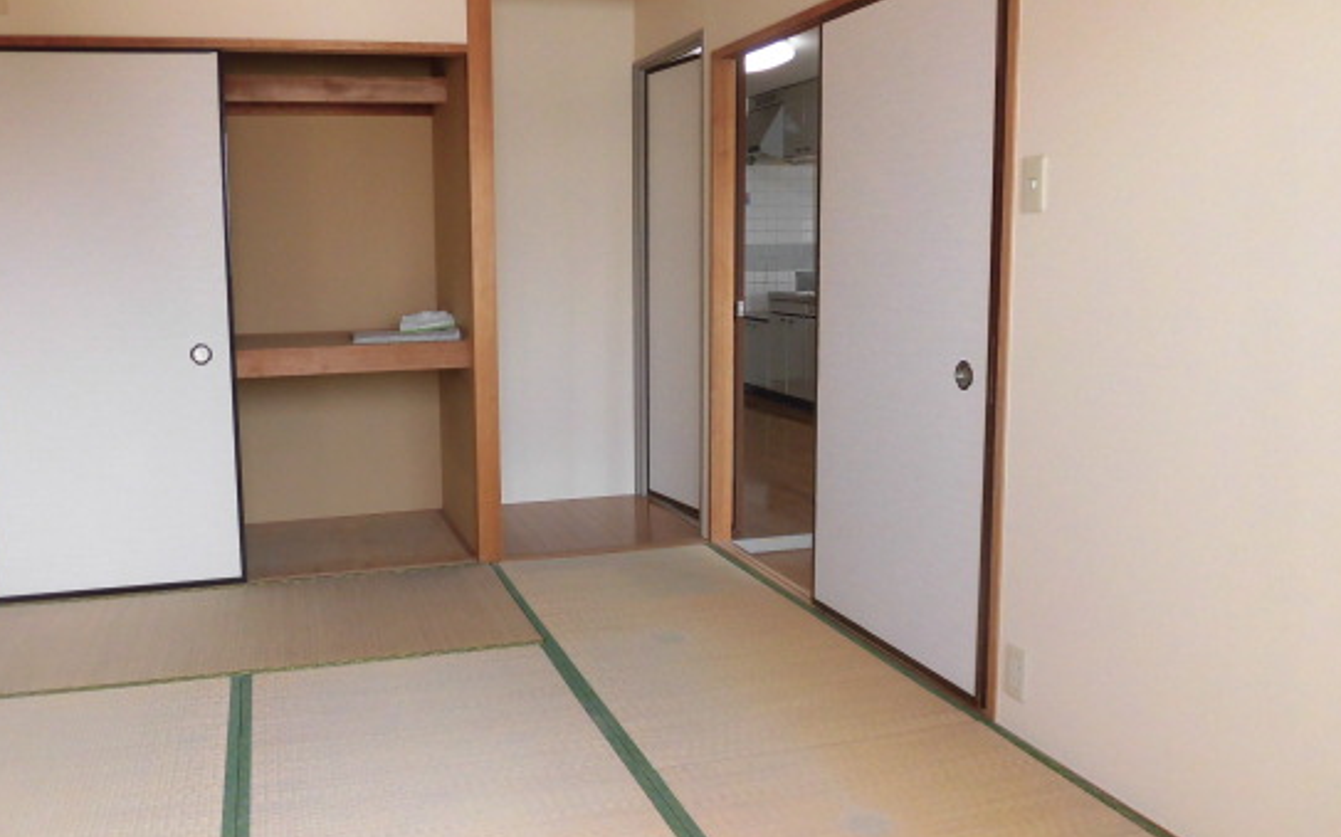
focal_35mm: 30
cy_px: 390
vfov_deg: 41.8
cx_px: 563
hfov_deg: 62.6
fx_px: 1096
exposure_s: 1/60
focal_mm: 4.3
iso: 100
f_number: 3.1
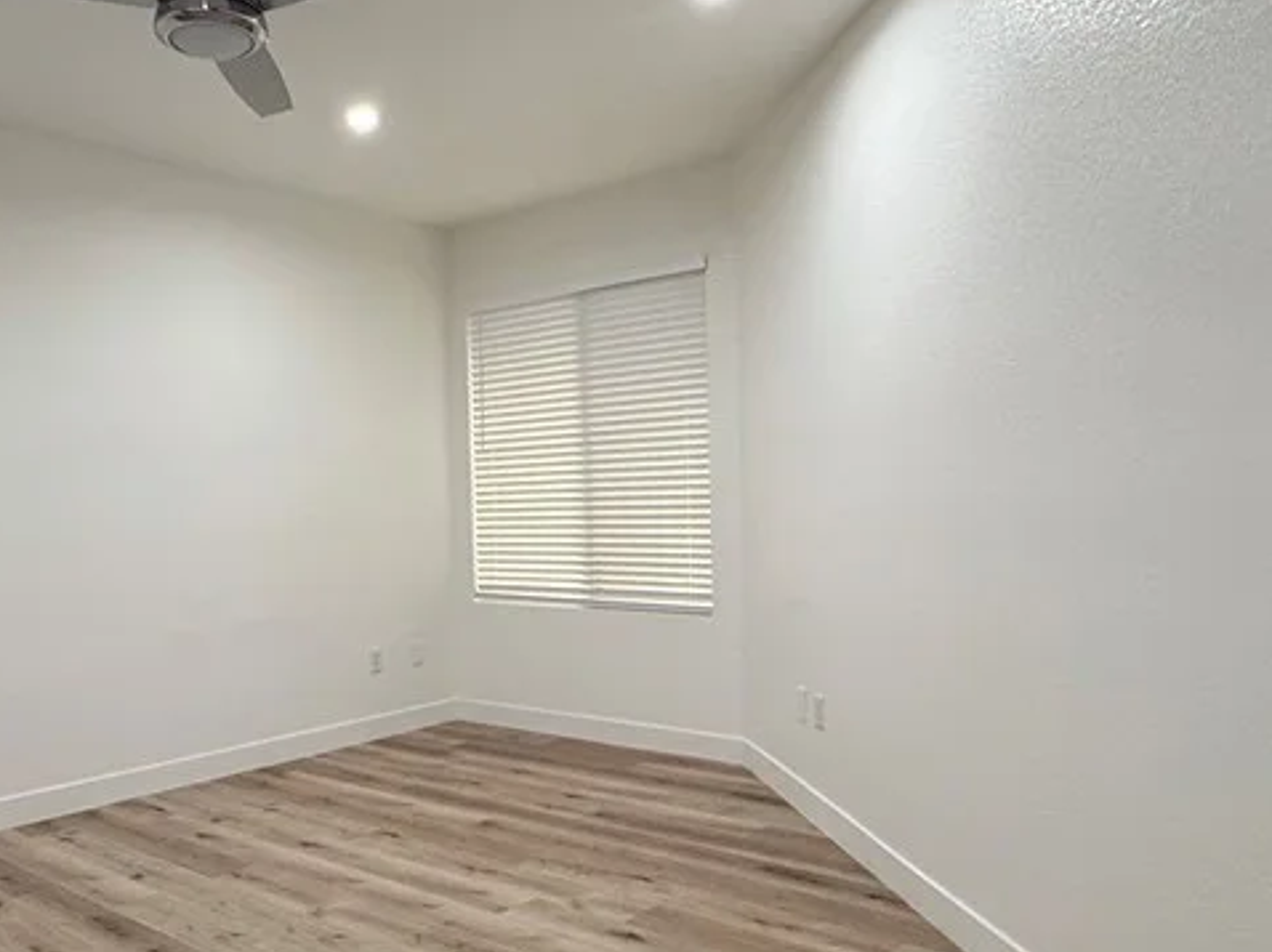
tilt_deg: -2.1
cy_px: 540
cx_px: 466
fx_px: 1102
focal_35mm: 30
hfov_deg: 59.1
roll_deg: +1.7
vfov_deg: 46.6
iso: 320
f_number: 2.2
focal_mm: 2.22
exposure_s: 1/120
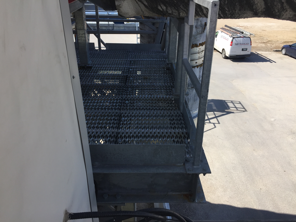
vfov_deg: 48.2
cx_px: 148
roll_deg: -1.7
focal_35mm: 29
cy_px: 111
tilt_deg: -29.1
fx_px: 248
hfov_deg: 61.7
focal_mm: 4.15
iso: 32
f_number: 2.2
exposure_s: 1/1364
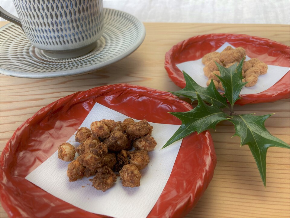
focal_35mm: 28
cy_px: 109
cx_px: 145
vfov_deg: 49.7
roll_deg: +0.7
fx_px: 235
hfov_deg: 63.4
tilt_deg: -39.2
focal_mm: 3.99
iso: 32
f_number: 1.8
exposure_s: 1/120
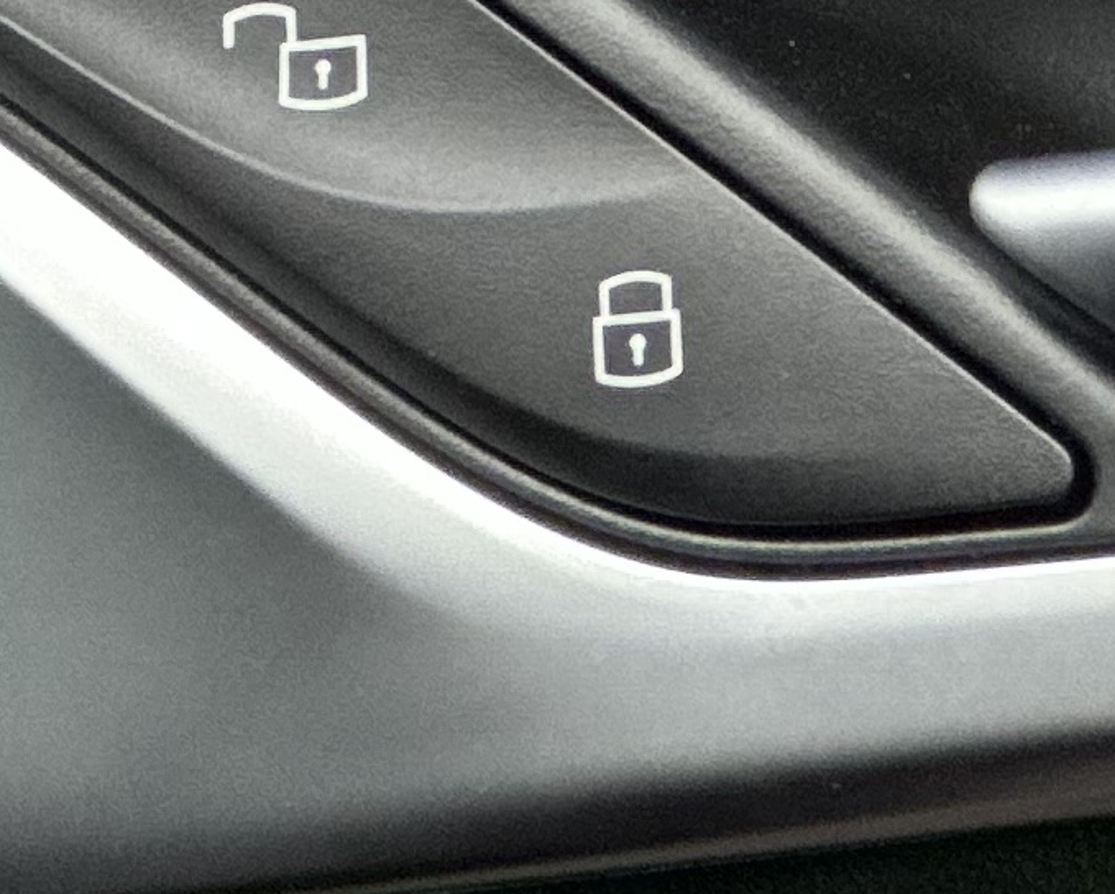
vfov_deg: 3.4
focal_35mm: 446
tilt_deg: +4.1
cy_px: -925
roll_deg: -0.1
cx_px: -506
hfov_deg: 4.3
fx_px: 14726
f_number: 2.8
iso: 320
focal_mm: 9
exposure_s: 1/33
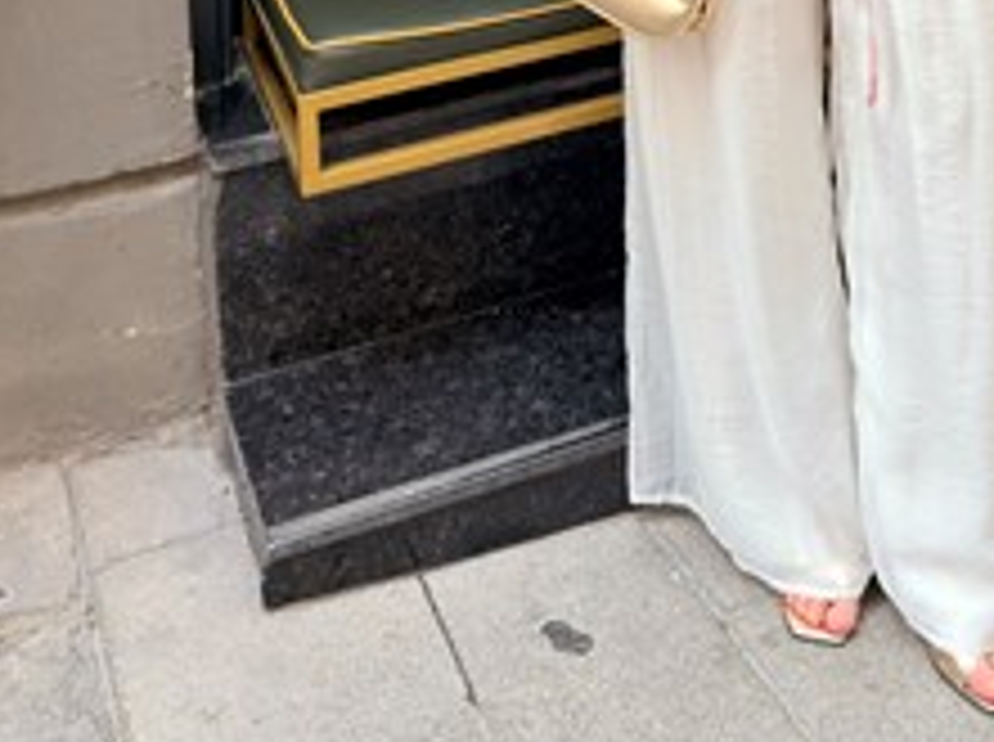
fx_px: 1663
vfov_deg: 20.8
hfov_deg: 32.5
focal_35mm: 58
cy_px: -420
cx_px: 778
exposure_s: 1/100
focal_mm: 6.76
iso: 64
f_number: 1.78
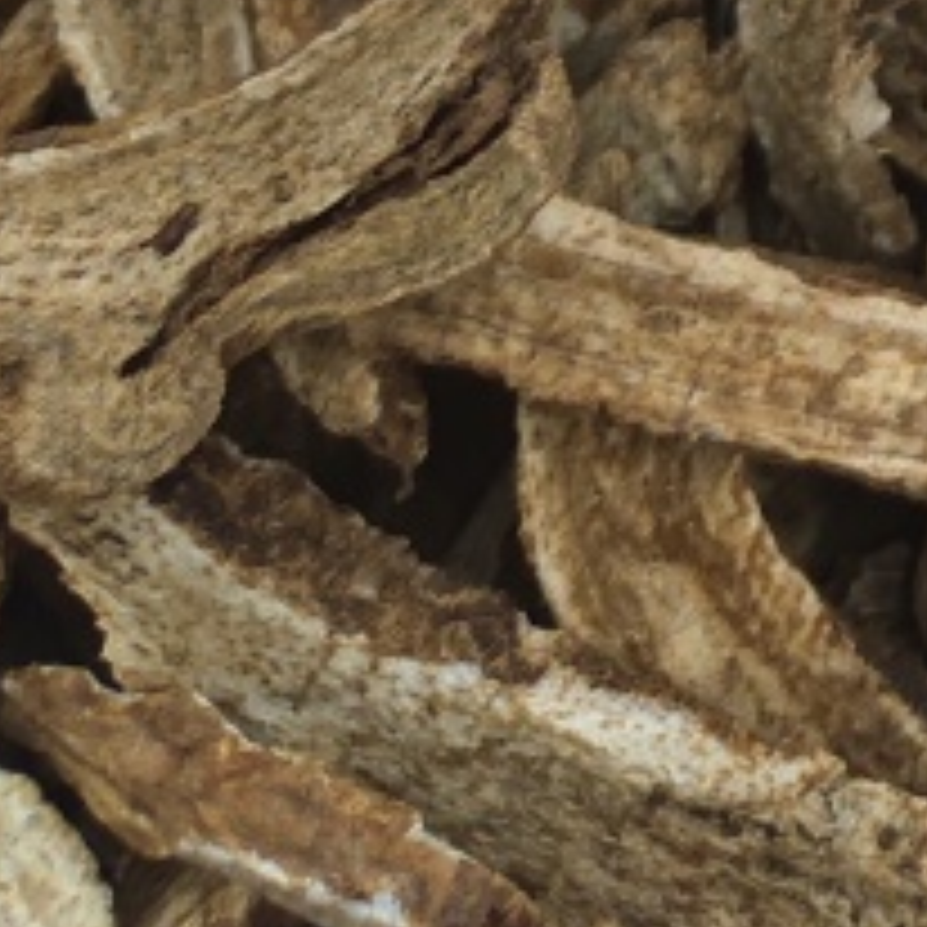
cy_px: -1334
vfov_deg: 12.3
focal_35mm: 110
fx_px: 3333
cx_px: 1732
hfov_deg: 13.9
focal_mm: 5.56
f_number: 1.88
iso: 536
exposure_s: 1/100
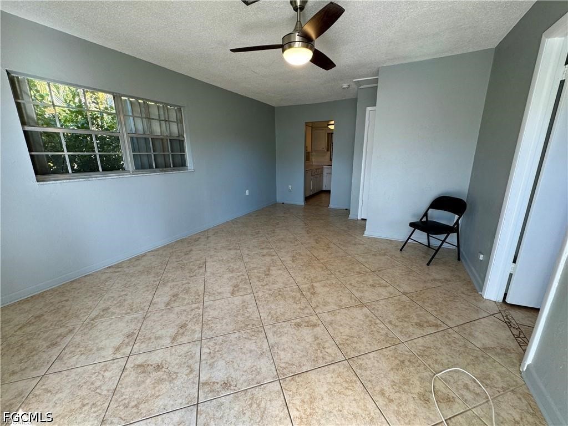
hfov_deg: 102.1
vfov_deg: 85.7
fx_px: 230
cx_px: 284
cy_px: 213
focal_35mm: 14
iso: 125
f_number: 2.2
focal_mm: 2.22
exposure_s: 1/120
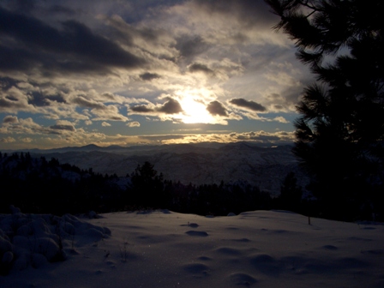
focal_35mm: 35
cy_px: 144
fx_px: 388
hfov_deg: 52.6
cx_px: 192
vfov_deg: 40.7
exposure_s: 1/2000
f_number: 4.3
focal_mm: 5.8
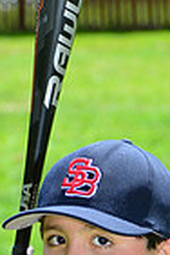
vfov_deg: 4.3
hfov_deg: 2.9
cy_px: 351
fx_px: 3378
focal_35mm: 477
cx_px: 165
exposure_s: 1/200
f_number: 8
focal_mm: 116
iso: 200
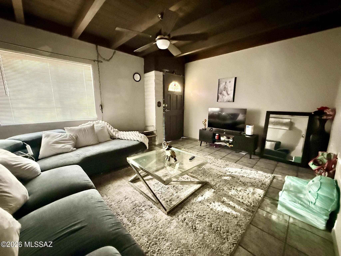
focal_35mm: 14
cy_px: 128
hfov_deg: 102.1
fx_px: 138
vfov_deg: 85.7
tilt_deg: -9.0
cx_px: 170
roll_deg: -1.4
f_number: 2.2
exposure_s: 1/30
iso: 1600
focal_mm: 2.22
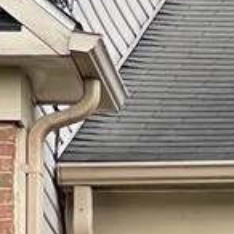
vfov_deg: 2.8
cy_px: 1005
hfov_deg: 2.9
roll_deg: -0.4
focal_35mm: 594
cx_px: 678
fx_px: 4543
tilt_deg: +7.0
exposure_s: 1/440
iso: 20
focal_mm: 7.5
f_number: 2.2
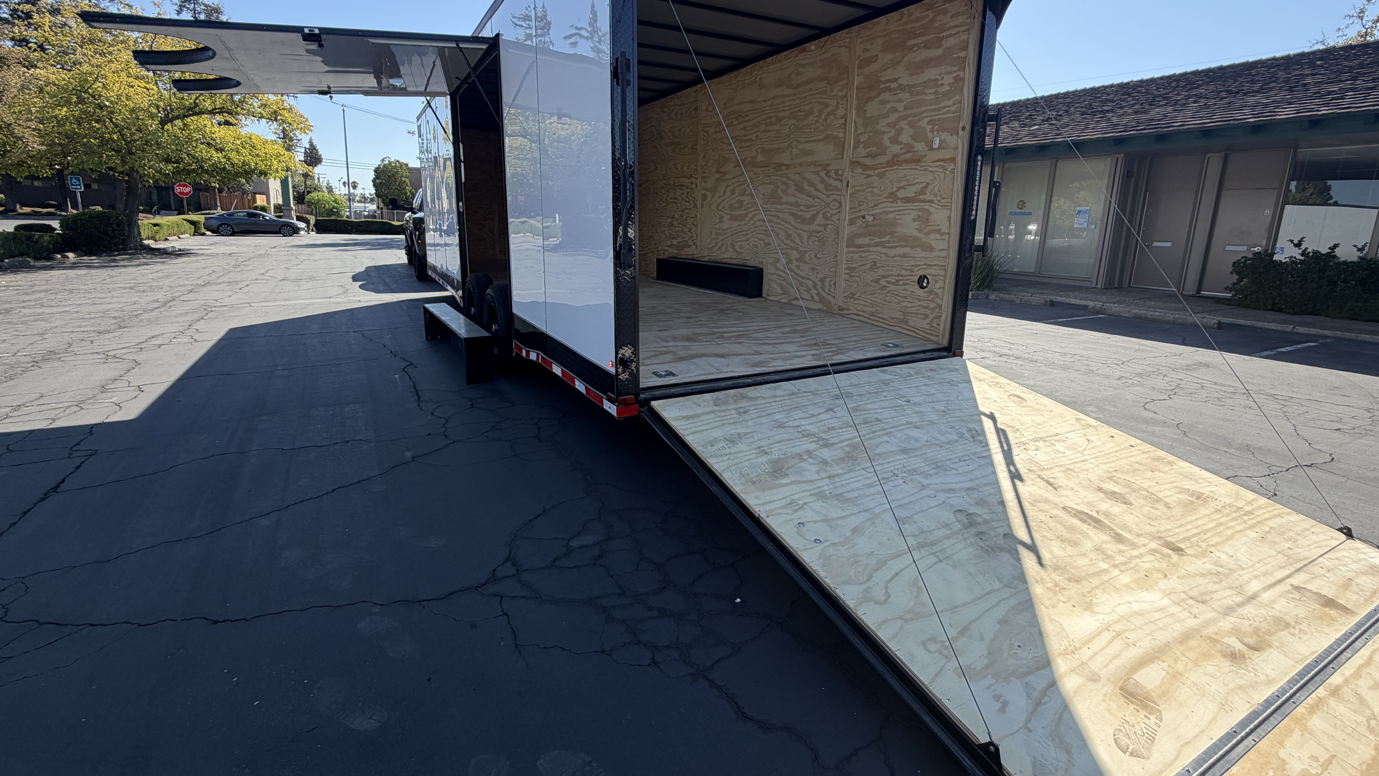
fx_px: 622
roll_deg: -2.3
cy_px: 350
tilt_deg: -11.0
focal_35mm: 17
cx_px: 703
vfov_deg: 63.8
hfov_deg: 95.9
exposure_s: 1/770
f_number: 2.2
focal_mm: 2.22
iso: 32
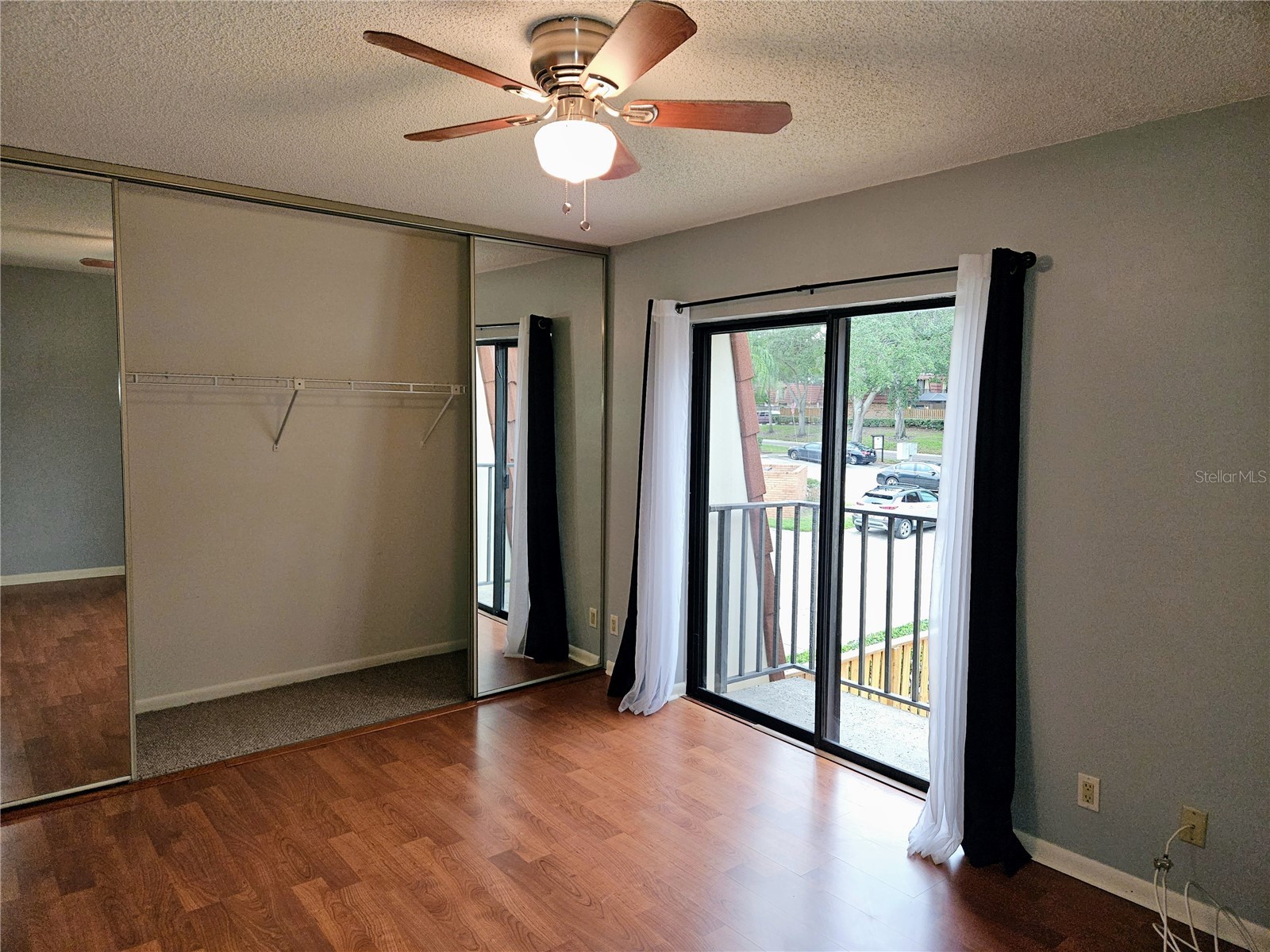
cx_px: 635
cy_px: 476
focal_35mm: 23
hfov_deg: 73.9
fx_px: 844
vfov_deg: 58.9
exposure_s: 1/40
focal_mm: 5.4
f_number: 1.8
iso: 100
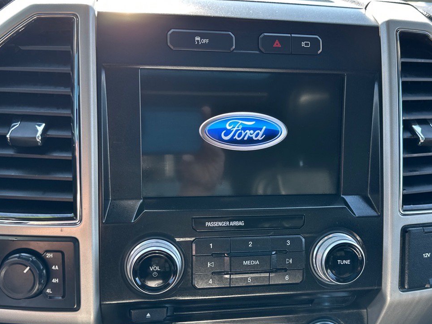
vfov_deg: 35.9
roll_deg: -2.7
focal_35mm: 40
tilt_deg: -22.1
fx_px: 499
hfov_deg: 46.7
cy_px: 178
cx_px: 243
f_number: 1.78
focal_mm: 6.86
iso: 64
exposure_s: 1/121
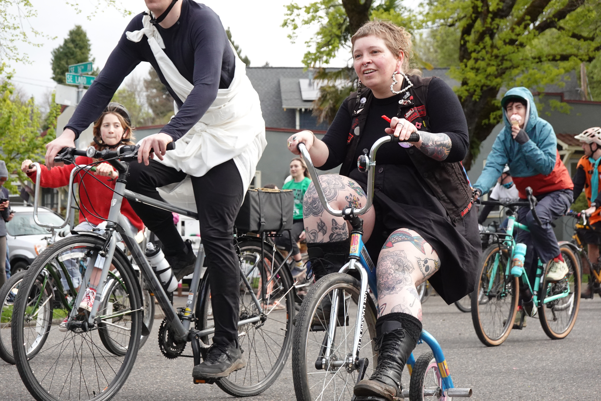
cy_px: 200
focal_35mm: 98
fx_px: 1636
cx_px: 300
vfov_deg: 14.0
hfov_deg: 20.8
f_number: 4.5
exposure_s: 1/1250
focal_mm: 36
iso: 1000
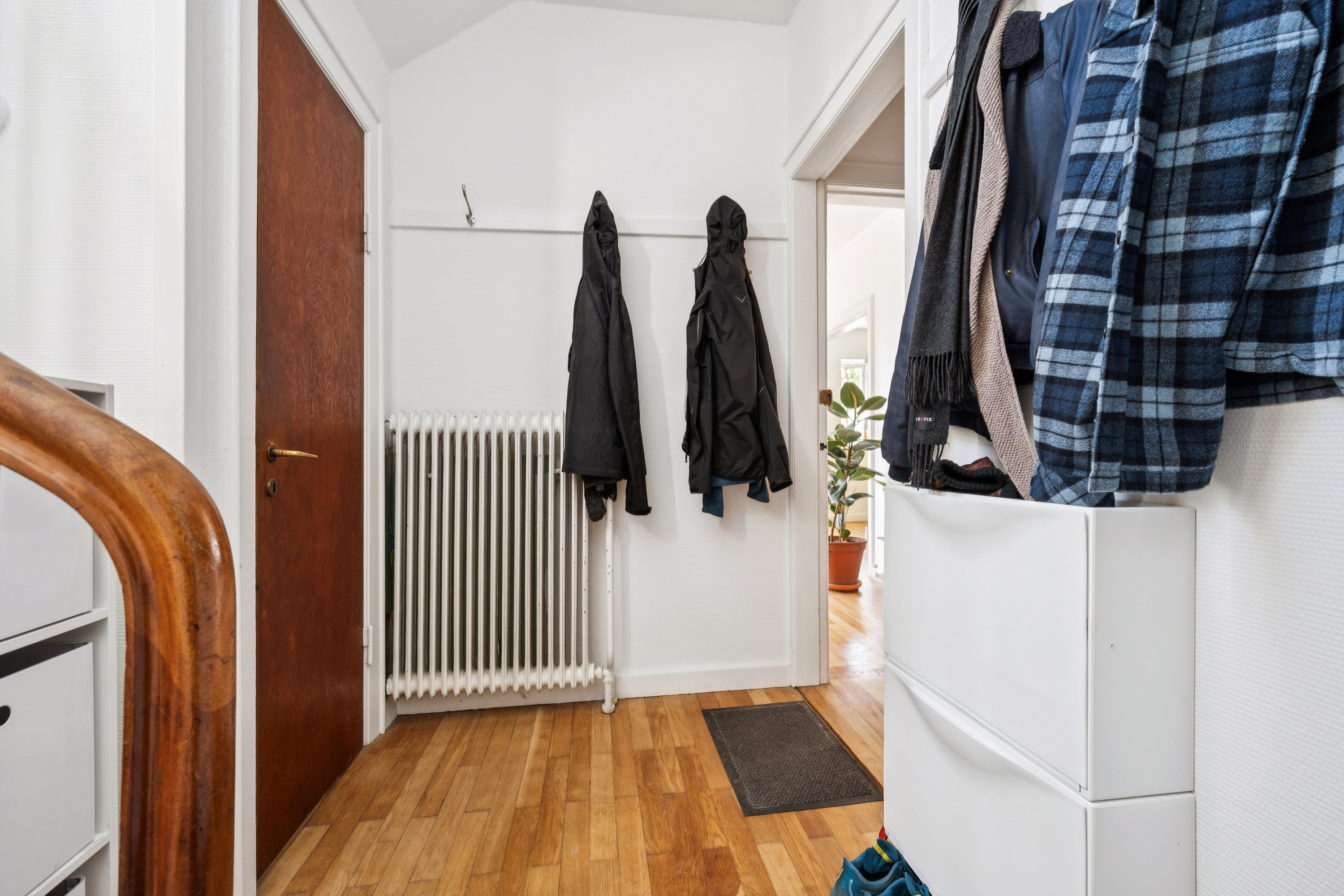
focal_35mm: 15
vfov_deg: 77.3
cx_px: 672
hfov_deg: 100.4
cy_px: 448
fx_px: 560
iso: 400
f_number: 6.3
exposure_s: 1/50
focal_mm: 15
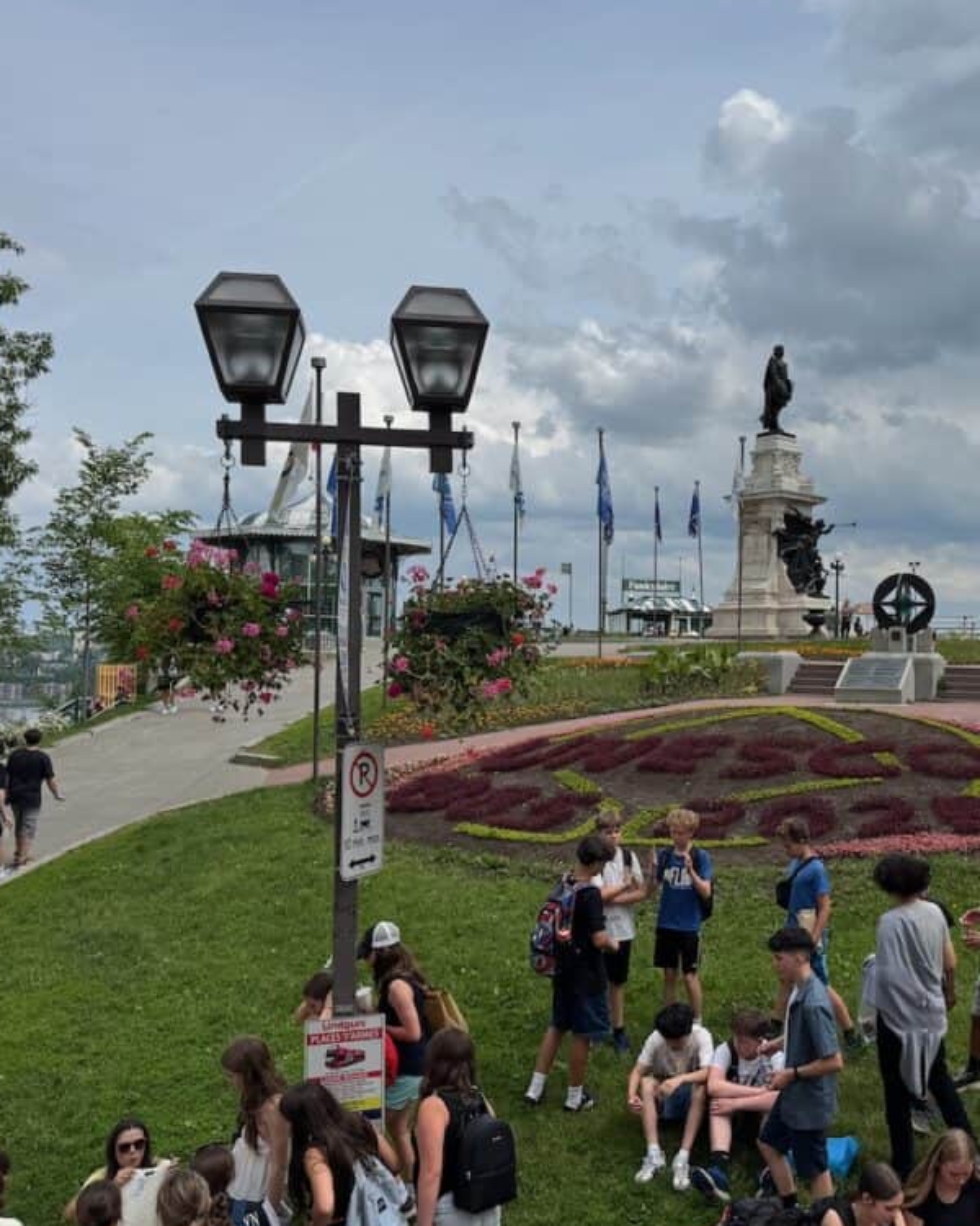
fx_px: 1160
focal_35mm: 32
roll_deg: -0.6
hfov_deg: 45.0
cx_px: 666
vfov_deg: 55.7
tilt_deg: +1.1
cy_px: 615
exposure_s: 1/9009
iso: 80
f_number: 1.78
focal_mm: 6.76
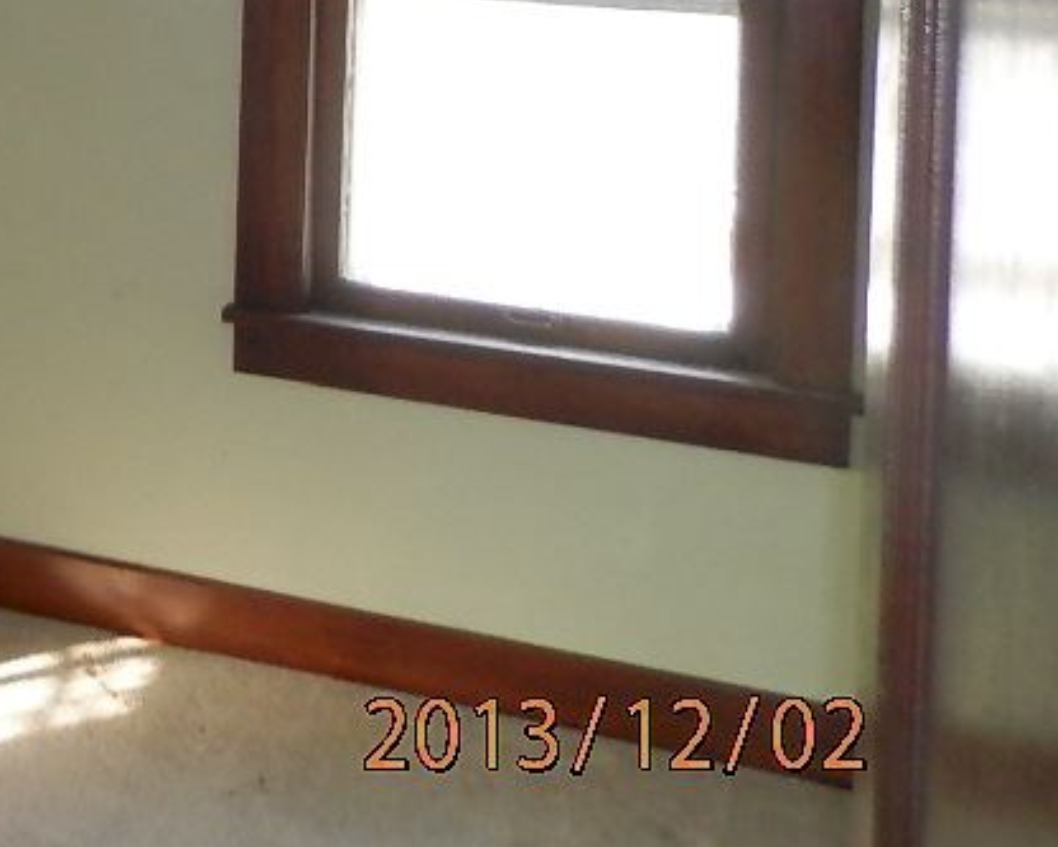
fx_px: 2349
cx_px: -565
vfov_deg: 19.1
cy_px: -226
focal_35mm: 75
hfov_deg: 21.1
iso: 200
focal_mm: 4.5
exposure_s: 1/30
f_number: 3.1
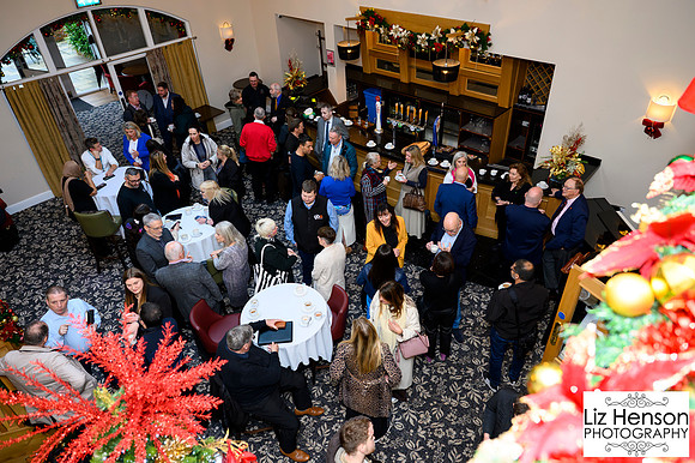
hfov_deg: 73.8
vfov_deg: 53.1
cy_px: 232
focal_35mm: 24
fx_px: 463
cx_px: 348
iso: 1250
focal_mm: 24
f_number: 3.5
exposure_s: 1/160
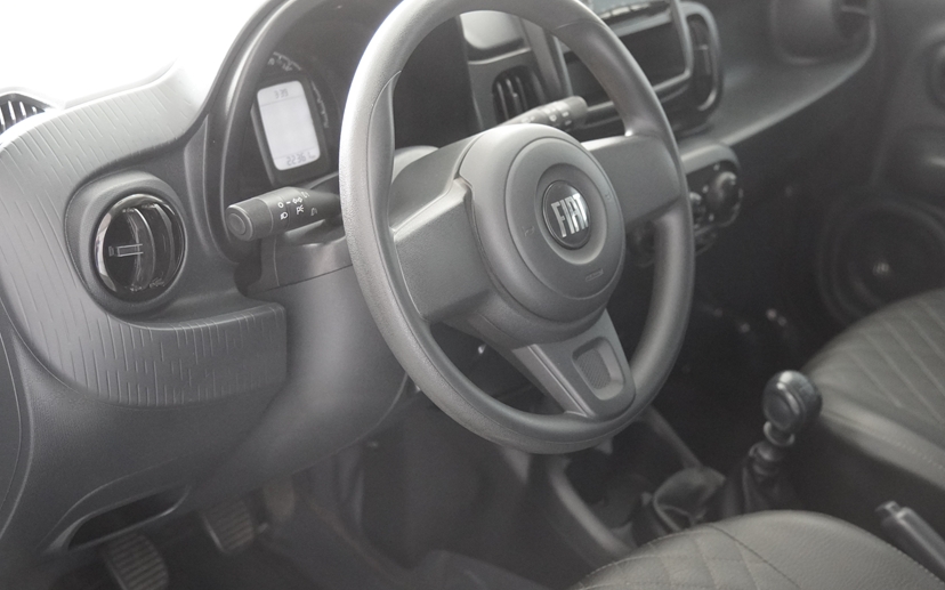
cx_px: 568
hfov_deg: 34.6
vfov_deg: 22.1
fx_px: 1510
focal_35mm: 59
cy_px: 214
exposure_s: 1/160
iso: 2500
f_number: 2.8
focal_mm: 31
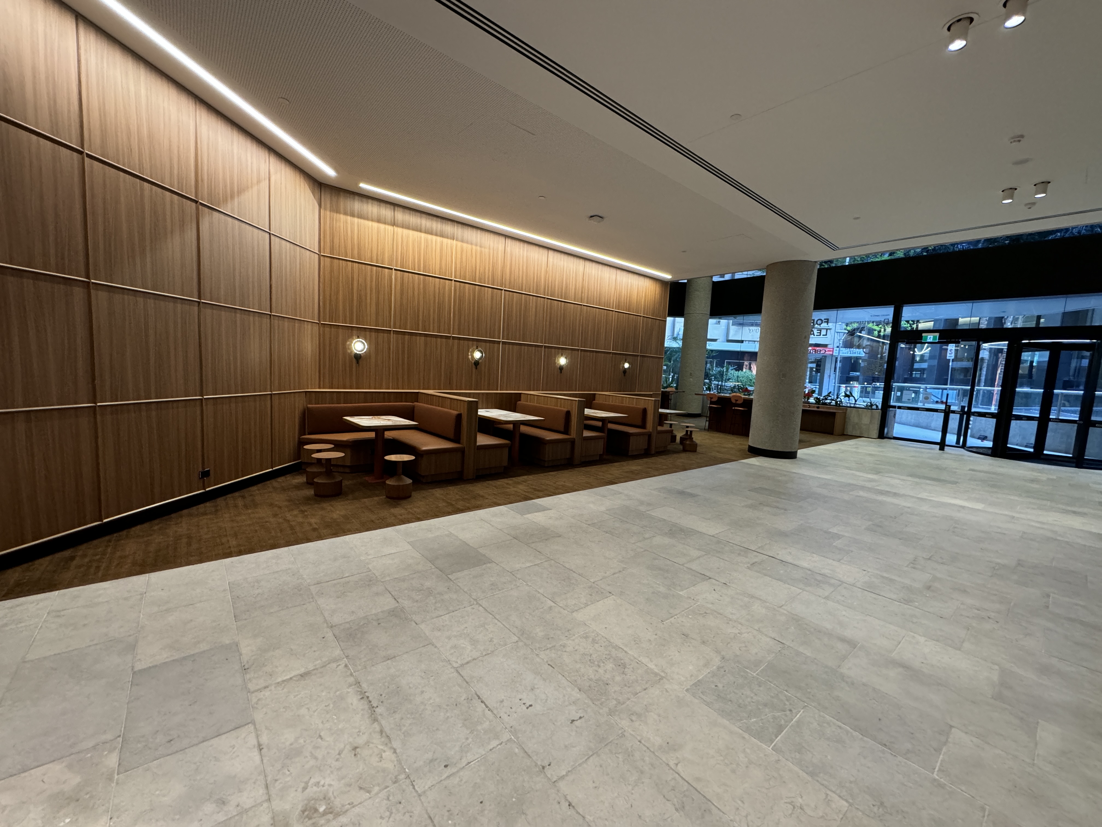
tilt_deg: -5.7
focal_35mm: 14
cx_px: 551
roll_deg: -3.5
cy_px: 414
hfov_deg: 102.1
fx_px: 446
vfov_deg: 85.7
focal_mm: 2.22
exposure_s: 1/100
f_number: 2.2
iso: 320
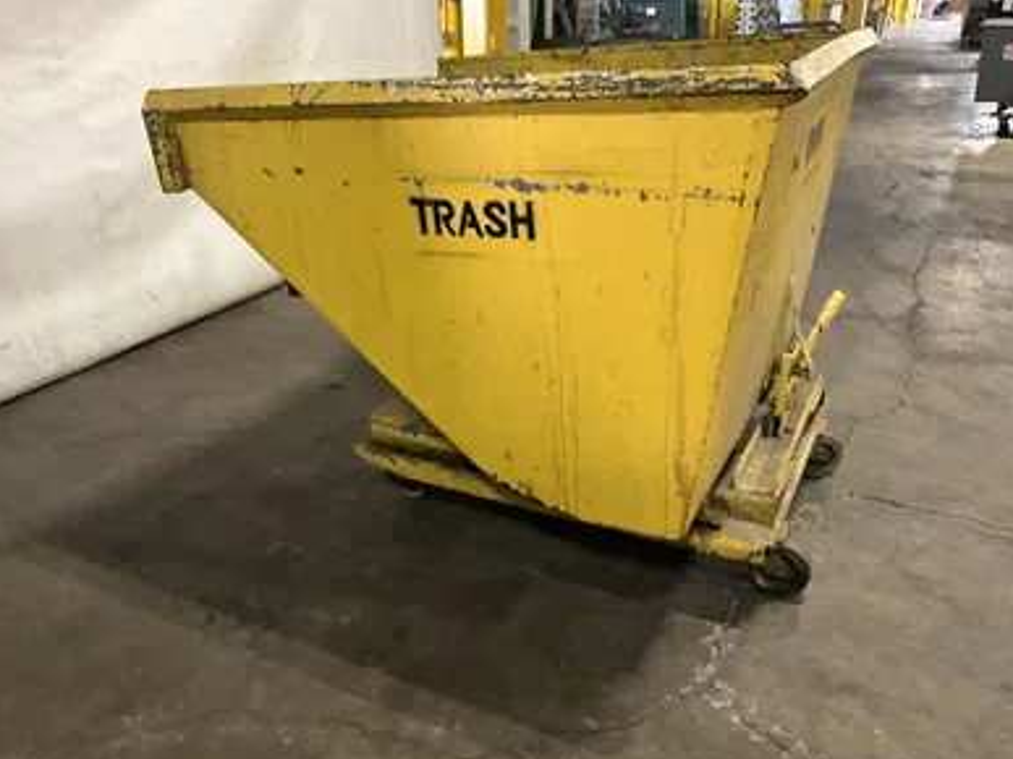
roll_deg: +2.5
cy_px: 390
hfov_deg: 60.0
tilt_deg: -24.4
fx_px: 878
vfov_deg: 46.8
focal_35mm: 30
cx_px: 497
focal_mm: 3
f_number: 1.8
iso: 320
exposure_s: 1/47
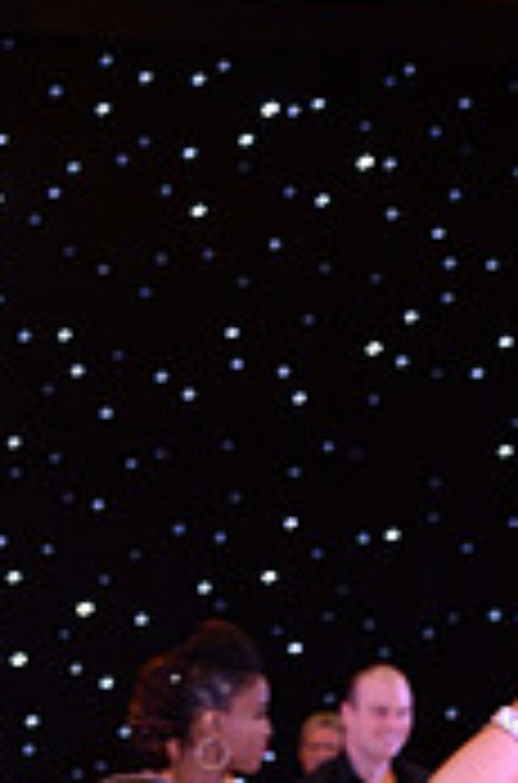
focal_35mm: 220
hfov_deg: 6.1
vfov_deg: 9.1
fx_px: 4777
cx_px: -232
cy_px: 1220
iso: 2500
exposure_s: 1/250
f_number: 4.5
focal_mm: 66
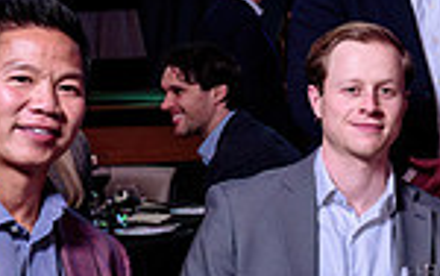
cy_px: 115
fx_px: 1368
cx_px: 667
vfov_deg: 11.5
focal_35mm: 114
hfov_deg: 16.6
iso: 800
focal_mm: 25.5
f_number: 4
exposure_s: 1/40
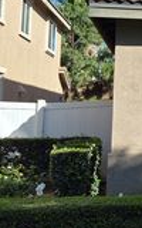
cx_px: 298
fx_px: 471
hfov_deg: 14.0
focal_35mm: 76
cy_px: 58
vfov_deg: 26.8
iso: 80
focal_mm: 5.4
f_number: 1.8
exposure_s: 1/4096
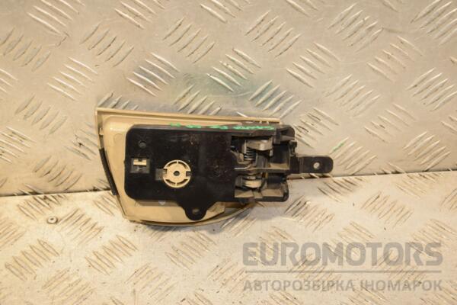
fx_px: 952
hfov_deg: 27.0
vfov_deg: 18.2
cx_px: 228
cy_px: 152
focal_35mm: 75
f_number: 6.3
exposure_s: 1/200
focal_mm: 50
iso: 800
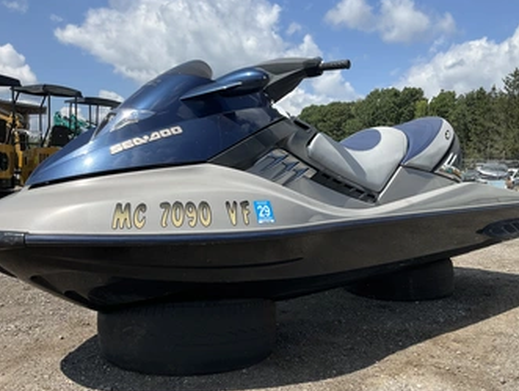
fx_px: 525
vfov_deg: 40.6
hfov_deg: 52.5
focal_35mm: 35
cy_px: 229
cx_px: 282
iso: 25
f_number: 1.8
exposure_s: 1/1848
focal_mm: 3
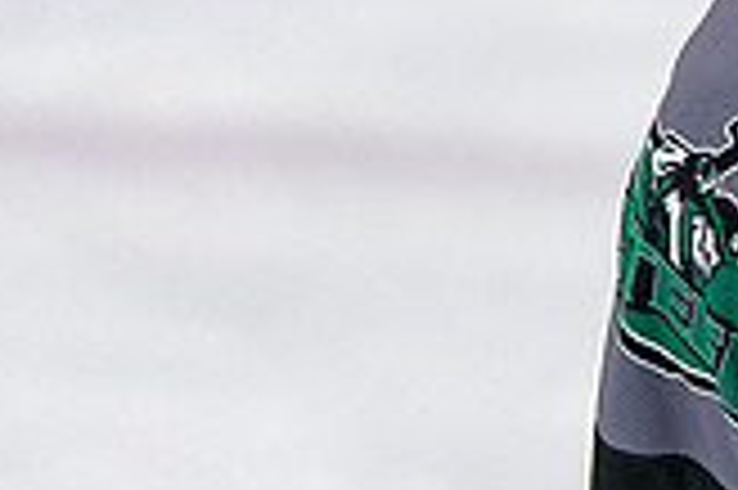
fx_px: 19537
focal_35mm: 954
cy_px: -120
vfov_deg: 1.4
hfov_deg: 2.2
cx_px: 959
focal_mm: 145
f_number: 3.5
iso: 2500
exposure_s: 1/800
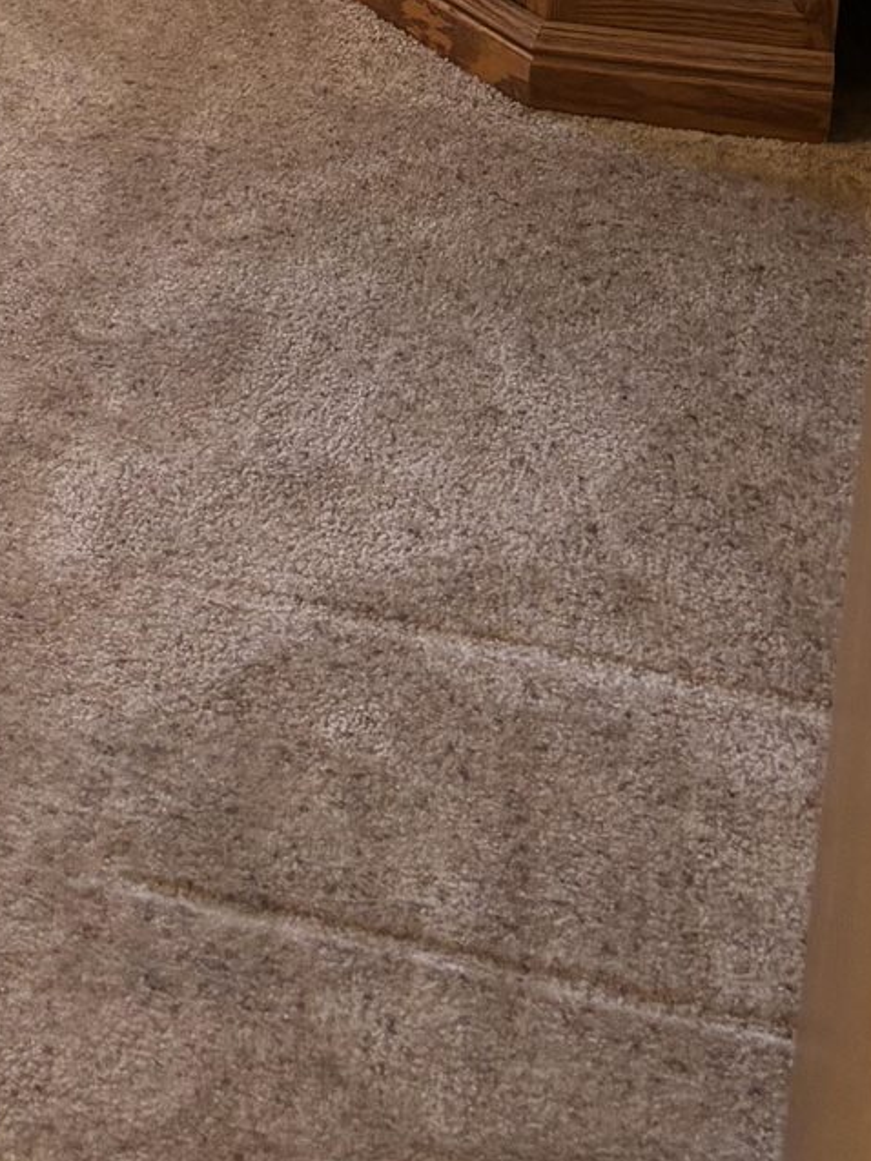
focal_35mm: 94
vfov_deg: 18.1
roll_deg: +0.3
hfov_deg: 15.0
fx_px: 3153
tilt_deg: -18.5
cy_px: -674
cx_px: -257
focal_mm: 5.96
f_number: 1.6
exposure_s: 1/60
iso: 80
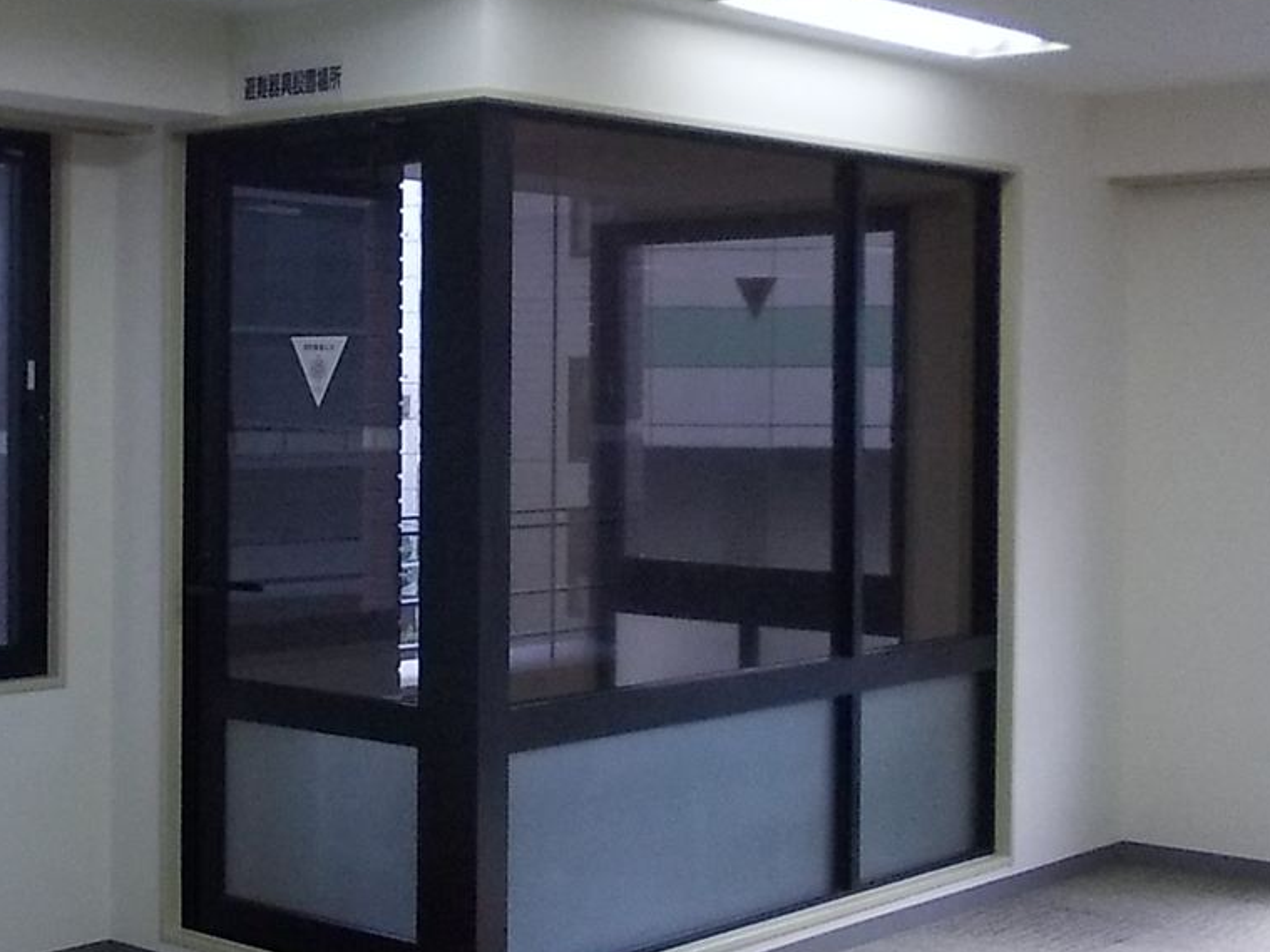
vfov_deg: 24.8
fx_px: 2164
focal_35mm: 59
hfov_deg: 32.3
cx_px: 370
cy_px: 417
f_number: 2.7
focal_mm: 4
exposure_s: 1/160
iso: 200
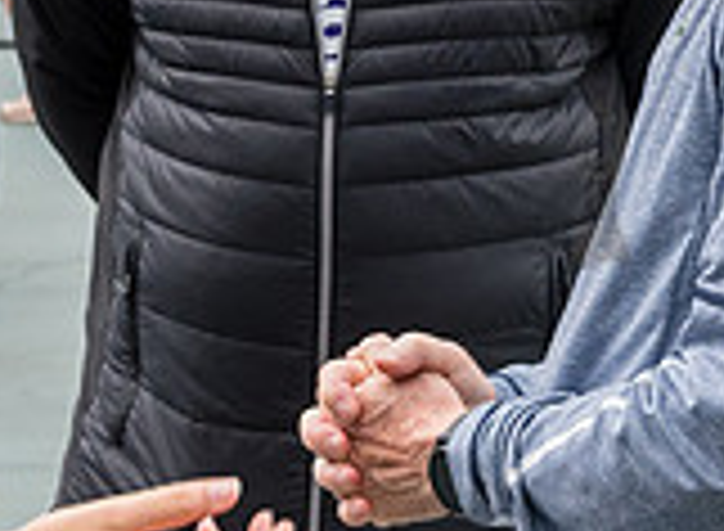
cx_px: 26
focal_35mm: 183
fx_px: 3796
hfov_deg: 10.8
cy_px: -56
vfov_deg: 7.9
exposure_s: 1/400
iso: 1000
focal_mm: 48
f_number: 5
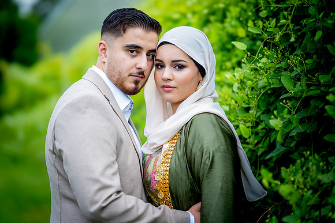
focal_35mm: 85
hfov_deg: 23.9
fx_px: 791
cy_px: 112
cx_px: 168
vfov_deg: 16.1
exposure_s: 1/2500
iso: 100
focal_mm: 85
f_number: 1.4
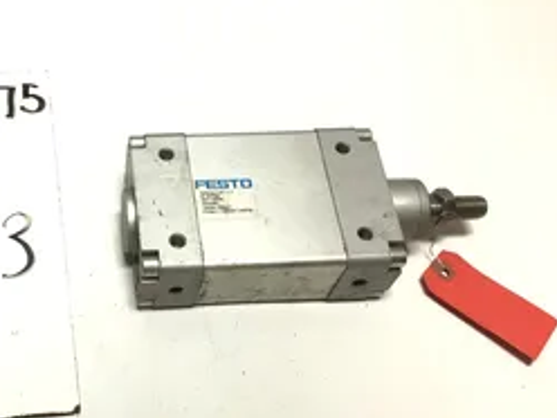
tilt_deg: -59.9
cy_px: 236
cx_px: 115
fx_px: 805
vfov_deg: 29.1
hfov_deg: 36.9
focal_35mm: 50
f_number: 2.4
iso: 25
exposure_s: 1/146
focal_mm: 3.3
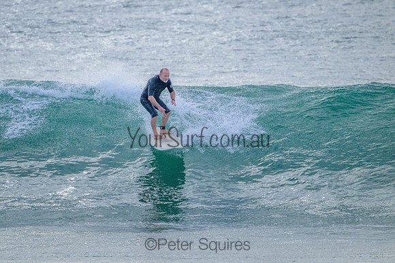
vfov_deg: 1.5
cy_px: 111
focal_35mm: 926
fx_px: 10164
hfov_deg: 2.2
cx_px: 166
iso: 1400
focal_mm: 800
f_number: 11
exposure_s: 1/2000
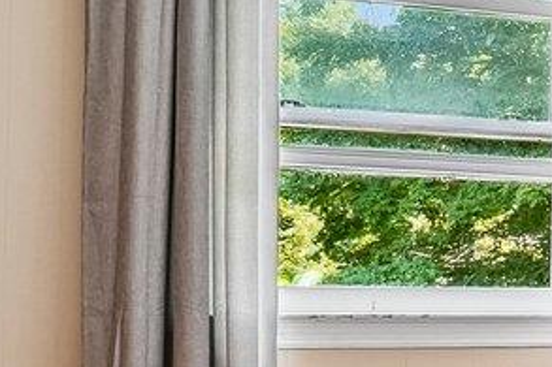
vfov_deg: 12.1
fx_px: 1716
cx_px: 1072
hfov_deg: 15.1
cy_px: 379
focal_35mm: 112
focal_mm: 16
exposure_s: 1/15
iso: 800
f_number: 8
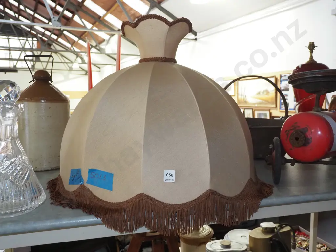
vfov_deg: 46.8
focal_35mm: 30
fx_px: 291
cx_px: 168
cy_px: 126
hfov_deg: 60.0
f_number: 5.6
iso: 2500
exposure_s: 1/60
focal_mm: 15
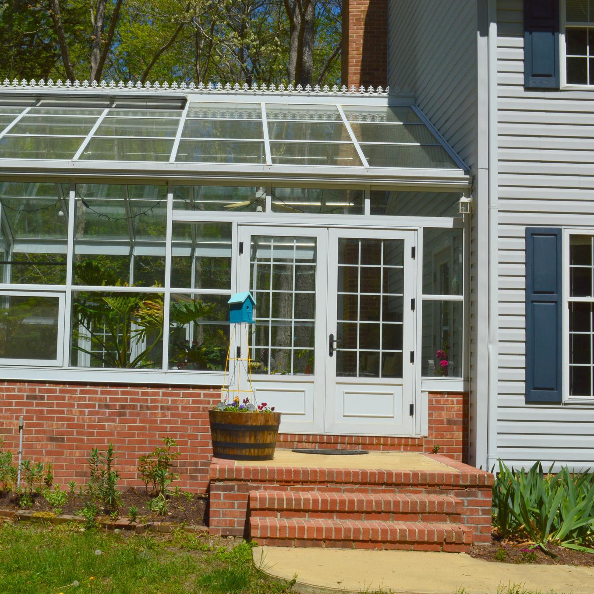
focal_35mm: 50
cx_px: 226
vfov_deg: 34.0
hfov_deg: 33.9
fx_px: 971
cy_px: 296
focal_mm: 26
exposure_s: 1/500
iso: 200
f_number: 11
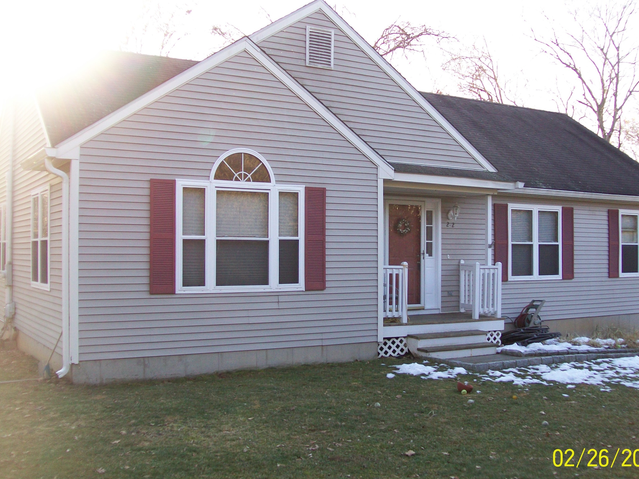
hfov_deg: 46.7
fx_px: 738
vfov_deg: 36.0
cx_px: 347
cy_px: 252
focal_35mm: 40
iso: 64
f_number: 2.7
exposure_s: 1/160
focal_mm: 6
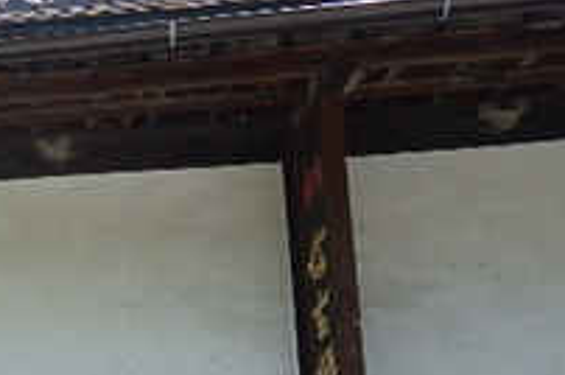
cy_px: 491
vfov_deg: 13.8
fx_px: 1489
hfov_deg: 17.6
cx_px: -439
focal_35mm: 95
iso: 100
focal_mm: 16
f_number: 7.1
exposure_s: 1/100
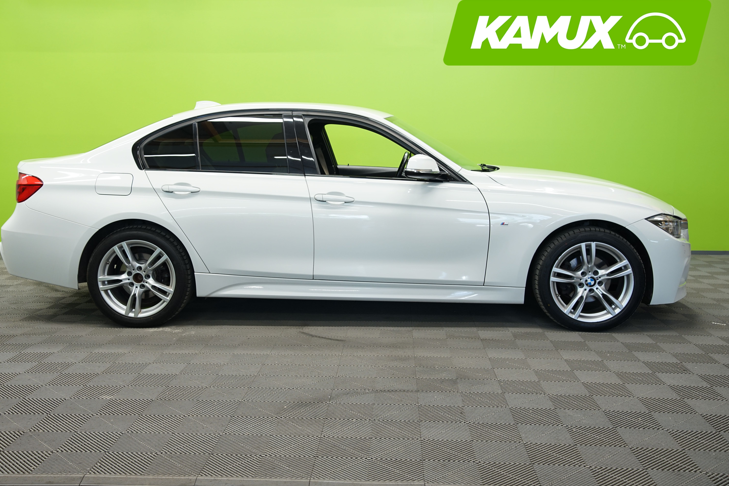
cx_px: 347
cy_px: 231
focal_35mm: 39
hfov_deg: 49.5
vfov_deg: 34.2
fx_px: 790
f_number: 5.6
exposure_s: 1/15
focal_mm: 37
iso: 500
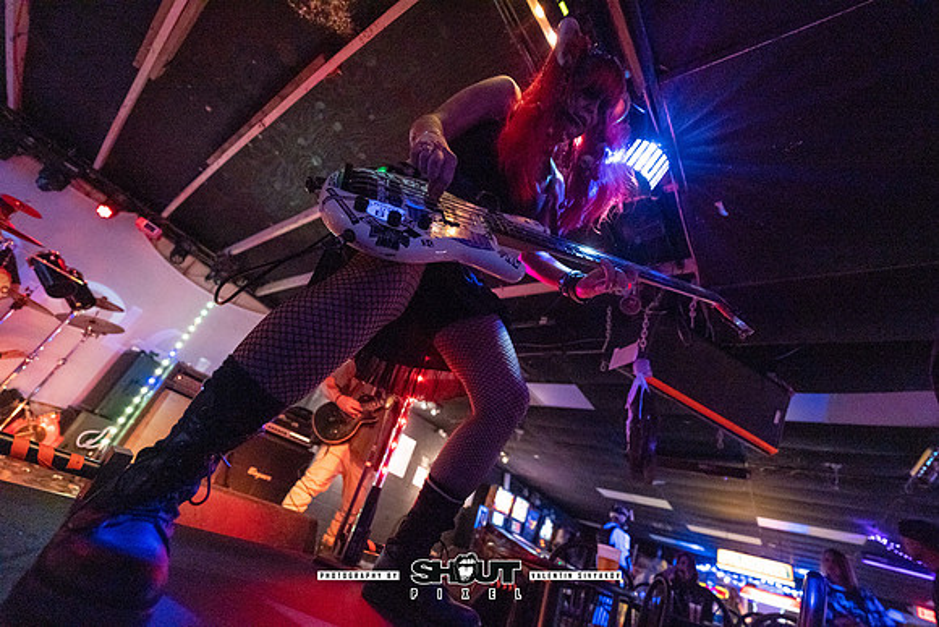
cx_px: 470
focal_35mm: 14
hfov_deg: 104.2
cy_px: 314
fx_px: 365
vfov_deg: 81.2
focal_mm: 14
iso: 3200
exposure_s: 1/250
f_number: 2.8
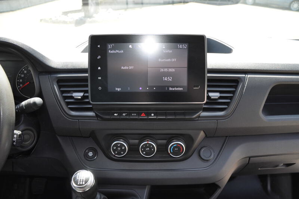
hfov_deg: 67.4
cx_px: 150
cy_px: 100
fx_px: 224
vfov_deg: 47.9
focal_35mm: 27
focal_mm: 18
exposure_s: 1/160
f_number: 3.5
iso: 280
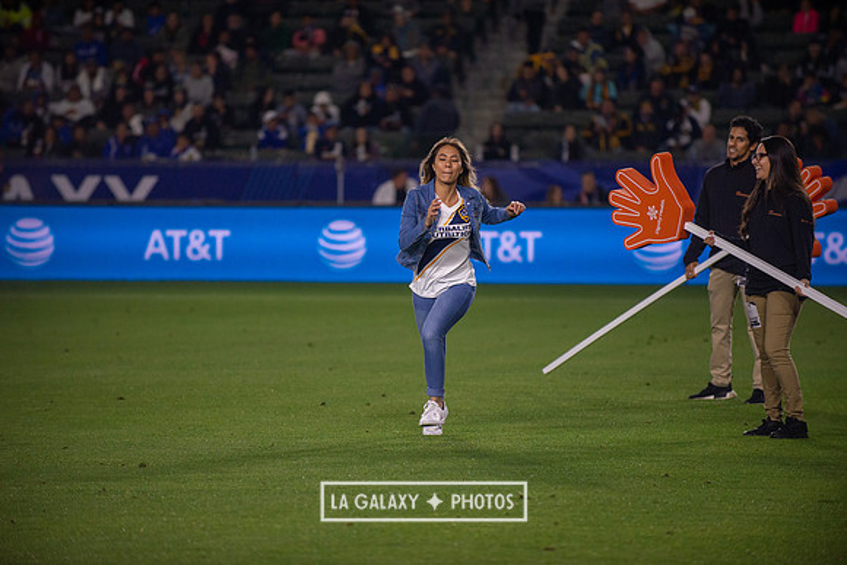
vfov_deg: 6.9
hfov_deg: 10.3
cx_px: 424
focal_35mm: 200
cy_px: 282
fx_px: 4706
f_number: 2.8
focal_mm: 200
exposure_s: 1/2500
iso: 1600
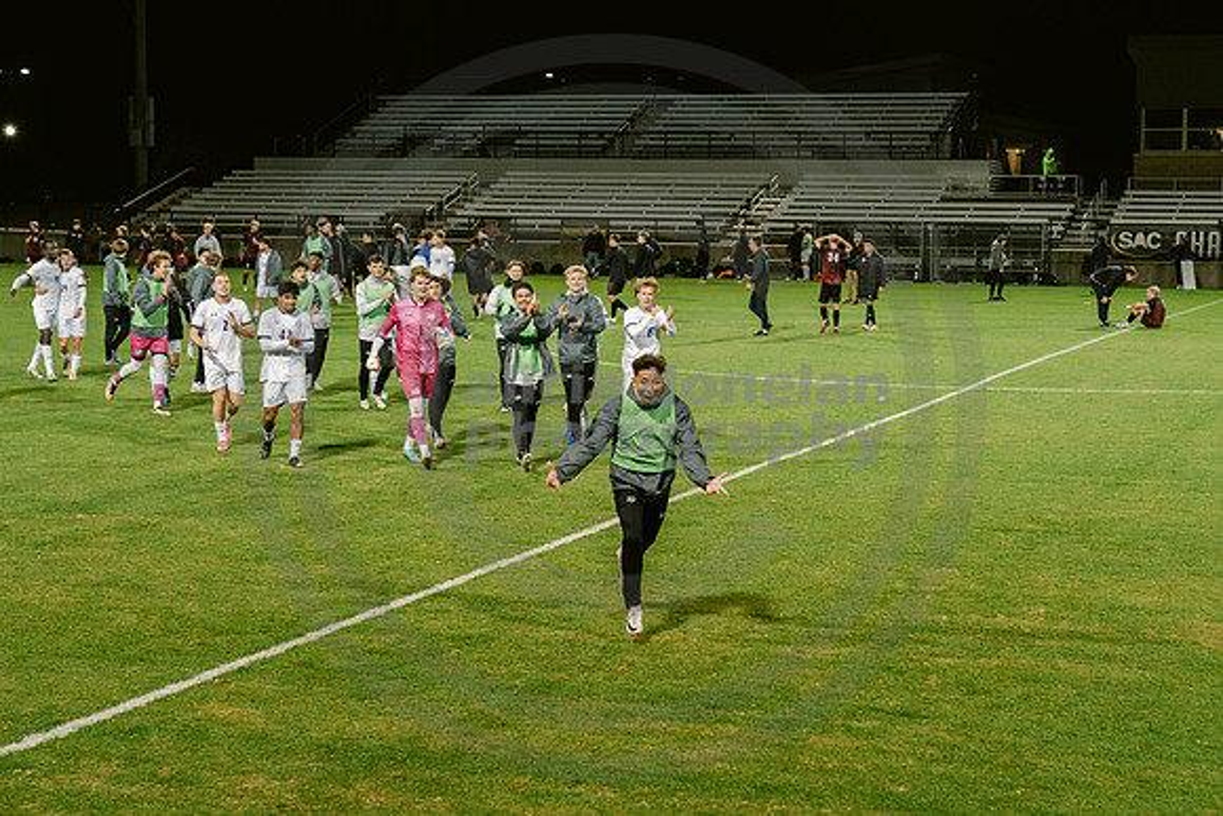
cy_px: 408
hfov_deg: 28.8
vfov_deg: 19.5
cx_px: 612
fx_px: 2379
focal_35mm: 70
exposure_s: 1/160
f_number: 5.6
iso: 2000
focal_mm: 70
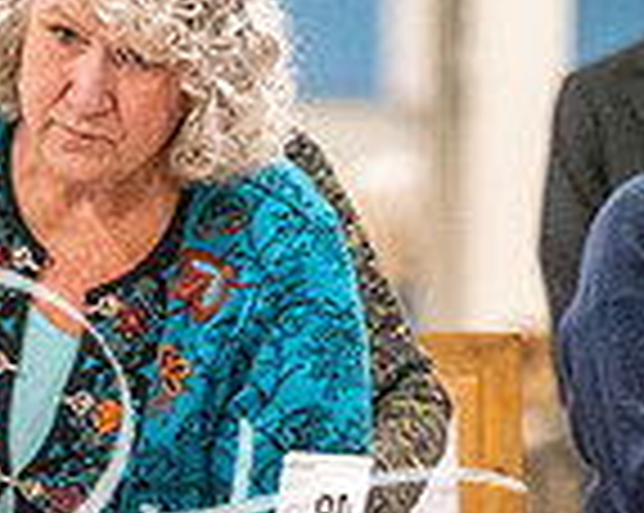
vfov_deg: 1.8
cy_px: 963
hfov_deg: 2.2
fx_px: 16598
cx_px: -169
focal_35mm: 872
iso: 6400
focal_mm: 197
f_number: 3.5
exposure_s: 1/250
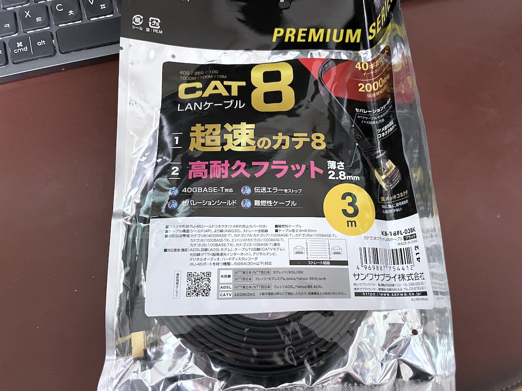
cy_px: 196
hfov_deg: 67.3
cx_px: 261
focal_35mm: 26
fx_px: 392
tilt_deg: -71.7
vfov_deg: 53.1
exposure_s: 1/40
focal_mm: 4.2
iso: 500
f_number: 1.6
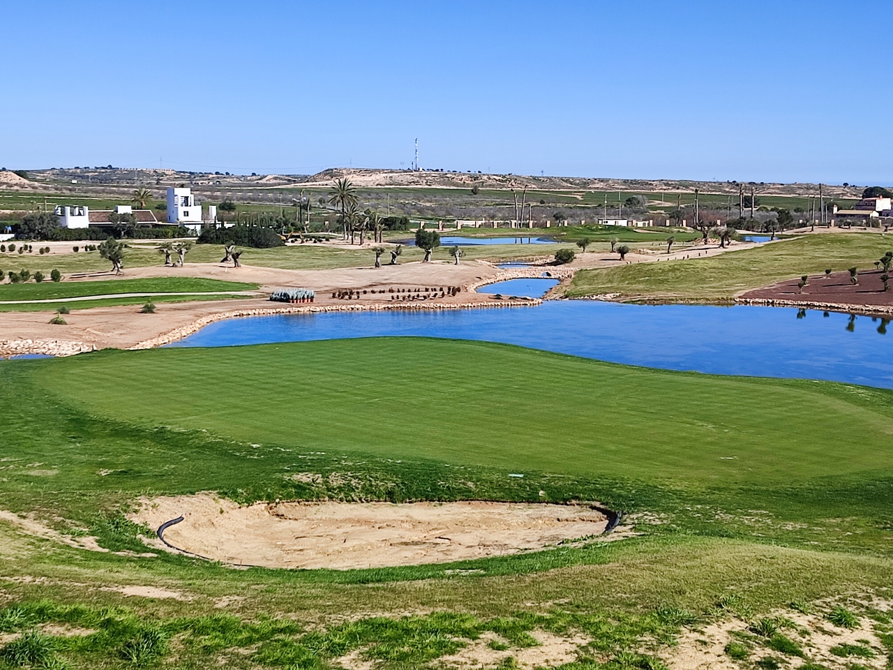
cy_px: 335
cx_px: 446
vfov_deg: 56.8
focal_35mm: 24
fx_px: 619
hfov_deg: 71.6
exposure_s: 1/622
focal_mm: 5.89
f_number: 1.89
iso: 50
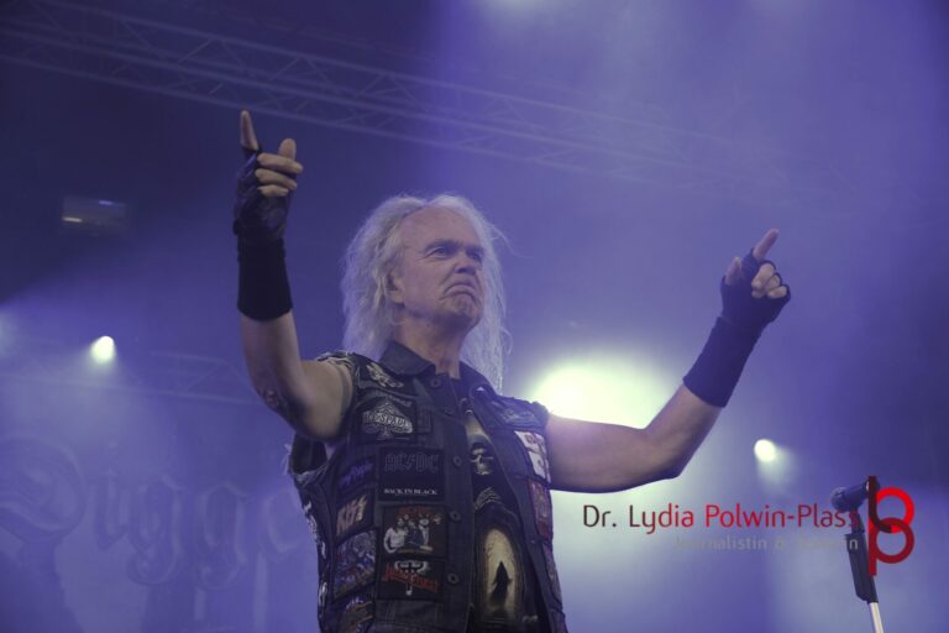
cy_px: 316
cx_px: 474
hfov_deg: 27.5
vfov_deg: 18.5
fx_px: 1937
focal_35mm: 74
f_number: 4.5
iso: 250
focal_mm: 49
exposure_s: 1/160
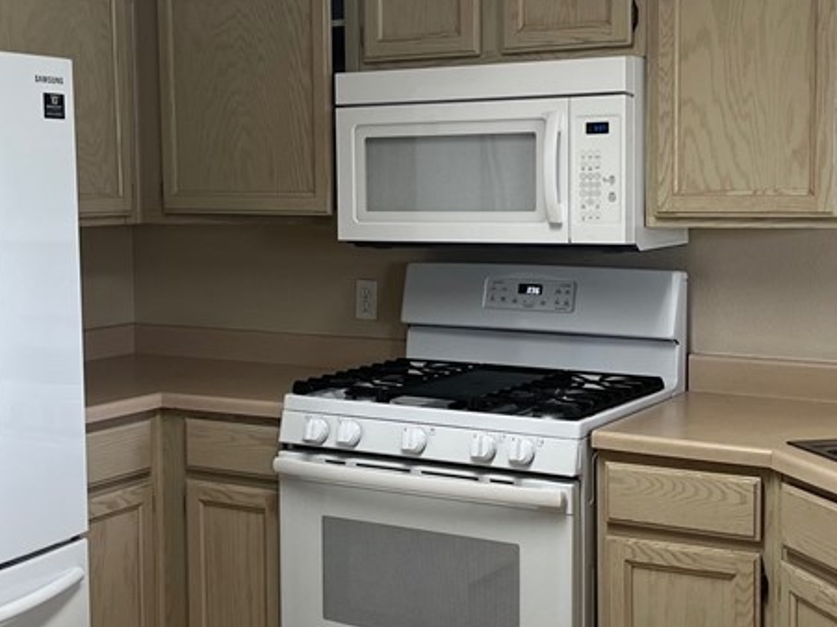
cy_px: 288
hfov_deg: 32.7
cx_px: 377
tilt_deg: -4.7
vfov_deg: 24.8
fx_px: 1426
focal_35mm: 59
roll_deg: +0.4
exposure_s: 1/59
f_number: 1.6
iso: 64
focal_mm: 5.1
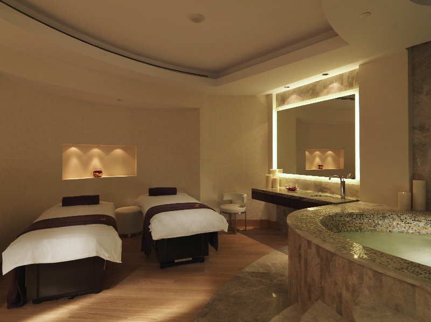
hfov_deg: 84.7
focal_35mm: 19
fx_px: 236
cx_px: 216
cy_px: 161
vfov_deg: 68.6
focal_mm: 28
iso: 50
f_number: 8
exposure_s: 1.6
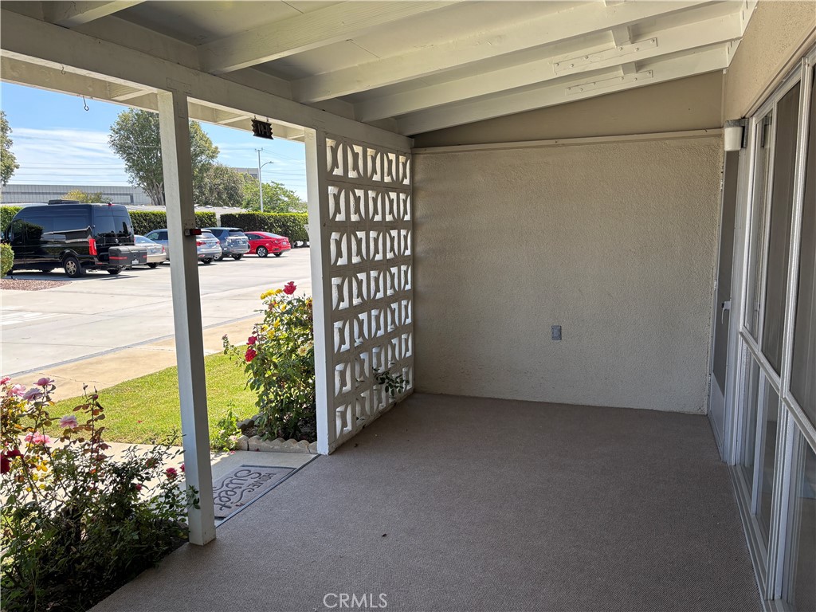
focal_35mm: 26
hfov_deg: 67.3
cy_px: 306
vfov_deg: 53.1
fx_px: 613
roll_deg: +1.1
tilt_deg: -9.1
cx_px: 408
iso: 50
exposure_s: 1/707
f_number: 1.6
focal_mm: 5.96
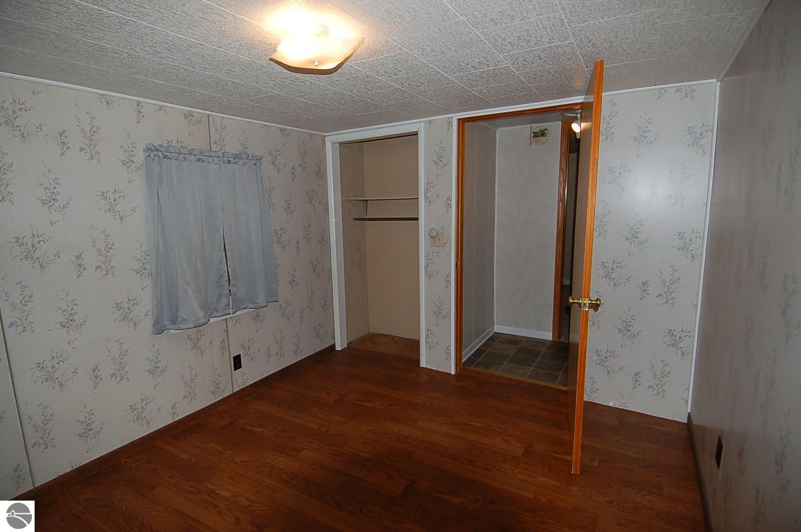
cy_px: 266
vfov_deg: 67.3
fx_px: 400
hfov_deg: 90.1
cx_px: 400
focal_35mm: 18
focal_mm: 12
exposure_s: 1/250
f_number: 4
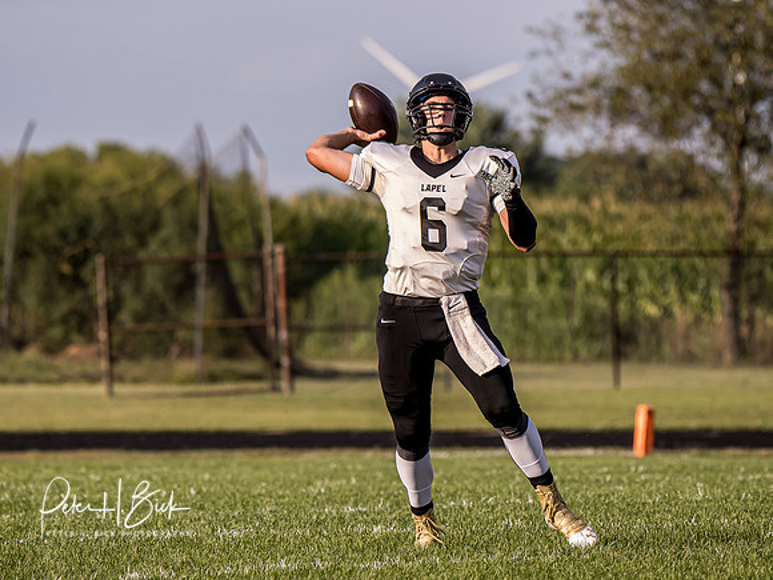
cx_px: 410
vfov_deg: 3.0
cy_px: 267
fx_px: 11090
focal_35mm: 497
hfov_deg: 4.0
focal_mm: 200
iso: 320
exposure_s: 1/1600
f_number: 4
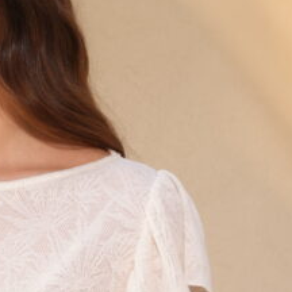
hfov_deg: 9.8
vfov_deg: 9.7
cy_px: 366
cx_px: -23
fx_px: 1689
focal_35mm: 177
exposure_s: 1/125
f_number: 8
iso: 160
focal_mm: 50
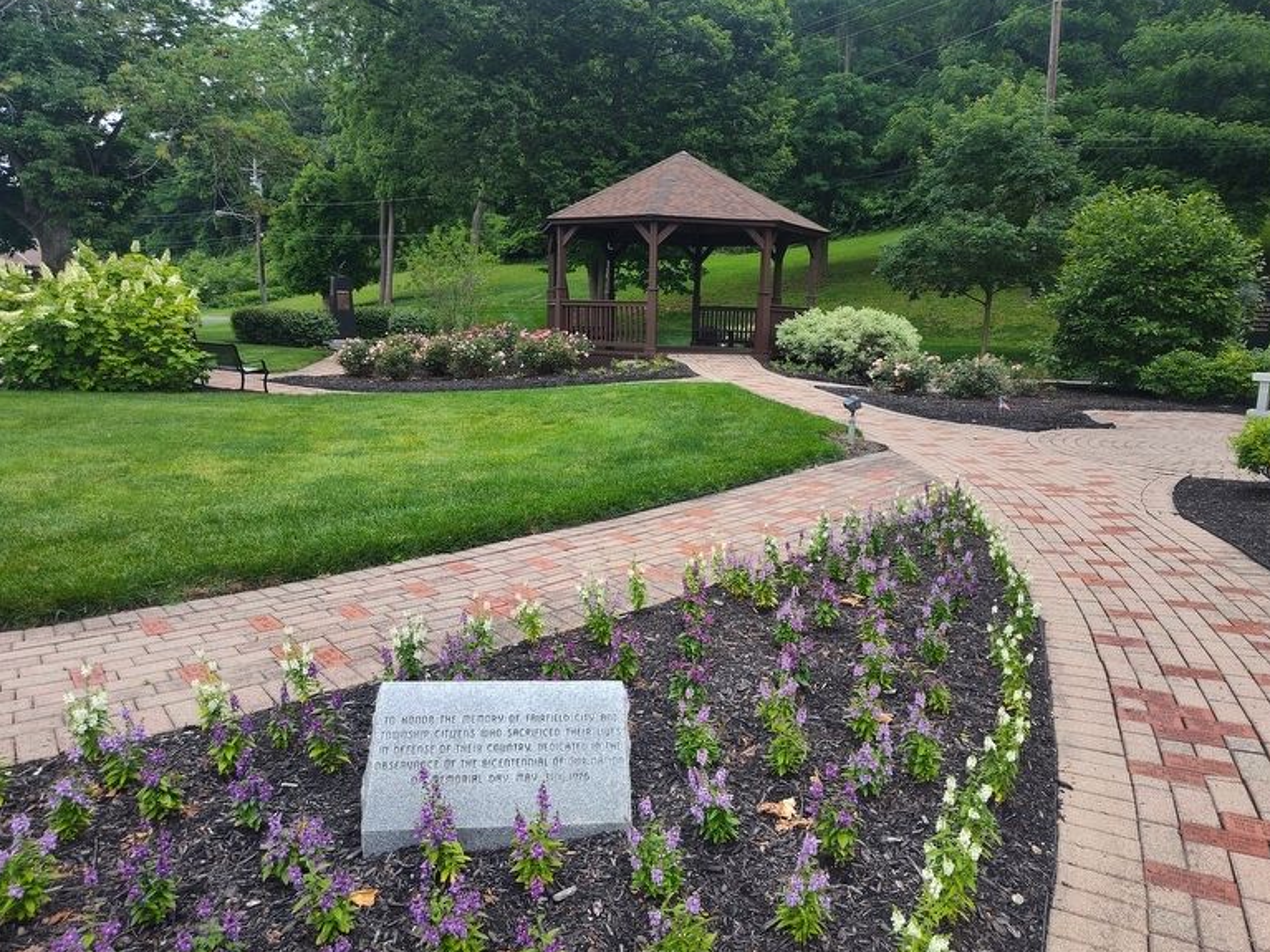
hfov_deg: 71.6
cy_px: 477
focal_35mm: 24
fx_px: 880
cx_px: 659
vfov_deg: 56.8
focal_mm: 5.56
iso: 100
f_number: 1.8
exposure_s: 1/365
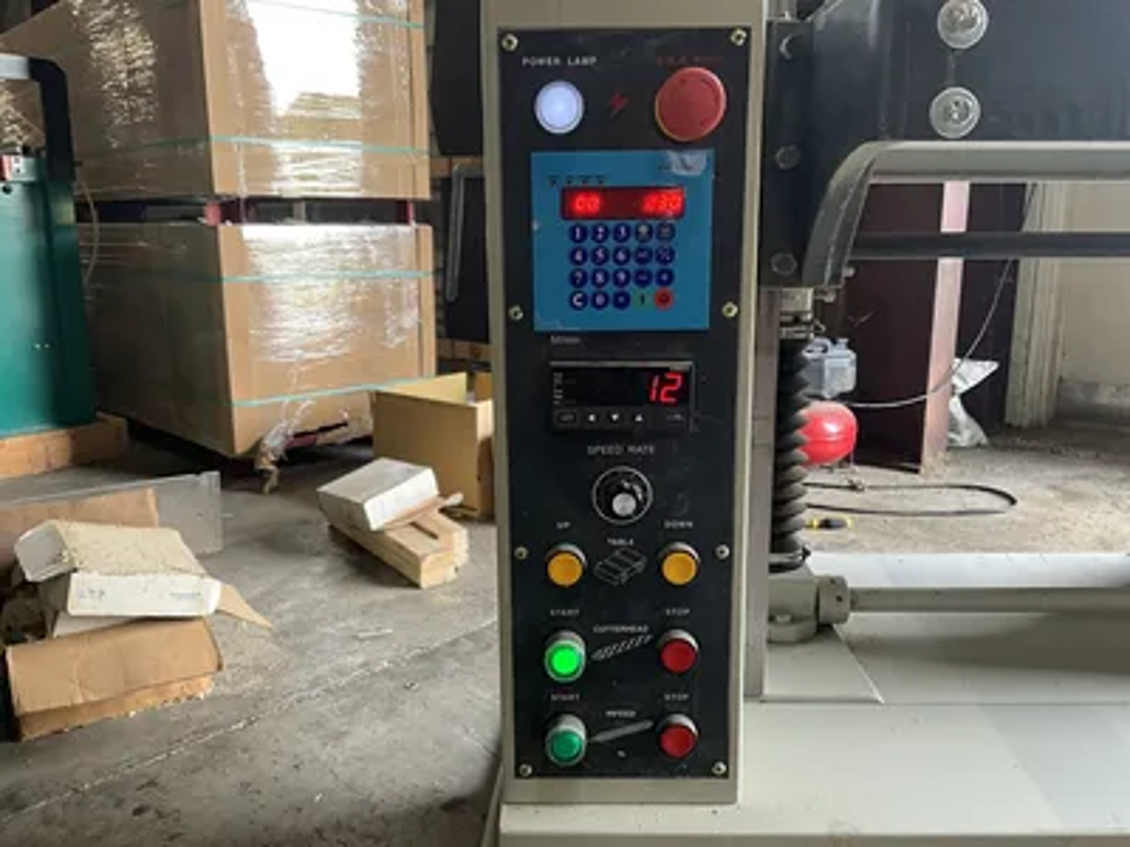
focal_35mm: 29
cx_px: 565
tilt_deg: -12.6
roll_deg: +0.0
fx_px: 947
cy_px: 424
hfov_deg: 61.7
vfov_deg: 48.2
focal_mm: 3
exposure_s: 1/107
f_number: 1.8
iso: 64
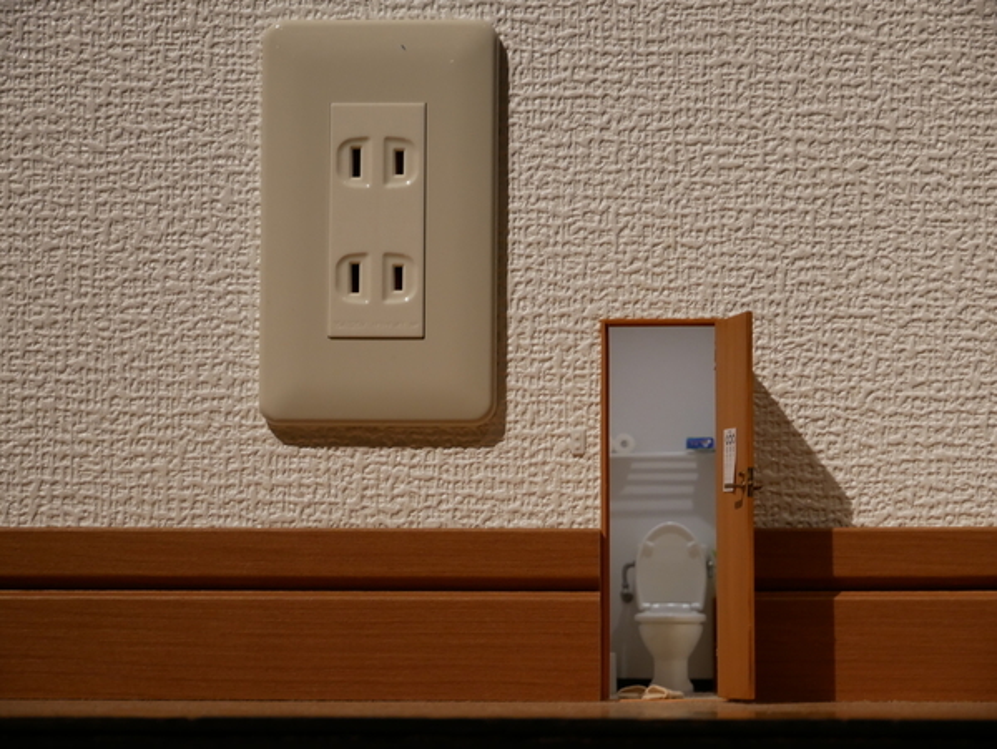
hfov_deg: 16.4
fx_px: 3459
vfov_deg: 12.4
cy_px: 374
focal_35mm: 120
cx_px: 498
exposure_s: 1/20
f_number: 5.6
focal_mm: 60
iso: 800
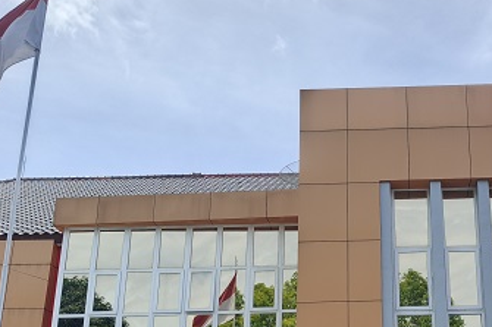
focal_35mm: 50
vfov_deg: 26.3
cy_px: 281
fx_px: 683
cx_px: 389
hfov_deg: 38.2
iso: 50
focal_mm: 5.89
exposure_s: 1/73.7
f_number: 1.8
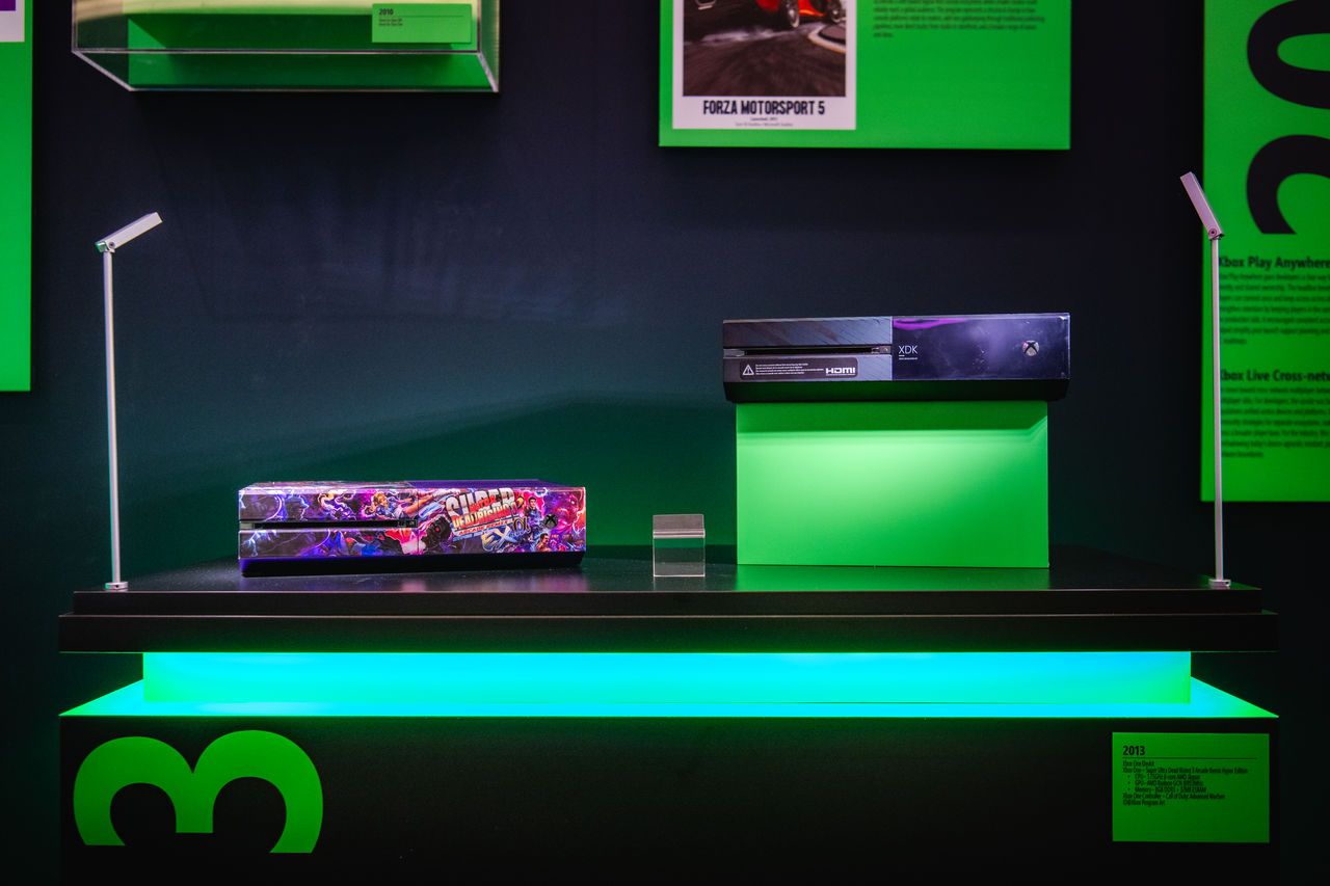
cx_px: 665
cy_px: 443
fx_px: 1256
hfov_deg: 55.8
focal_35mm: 34
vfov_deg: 38.9
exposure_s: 1/200
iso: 1600
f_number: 3.5
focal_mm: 34
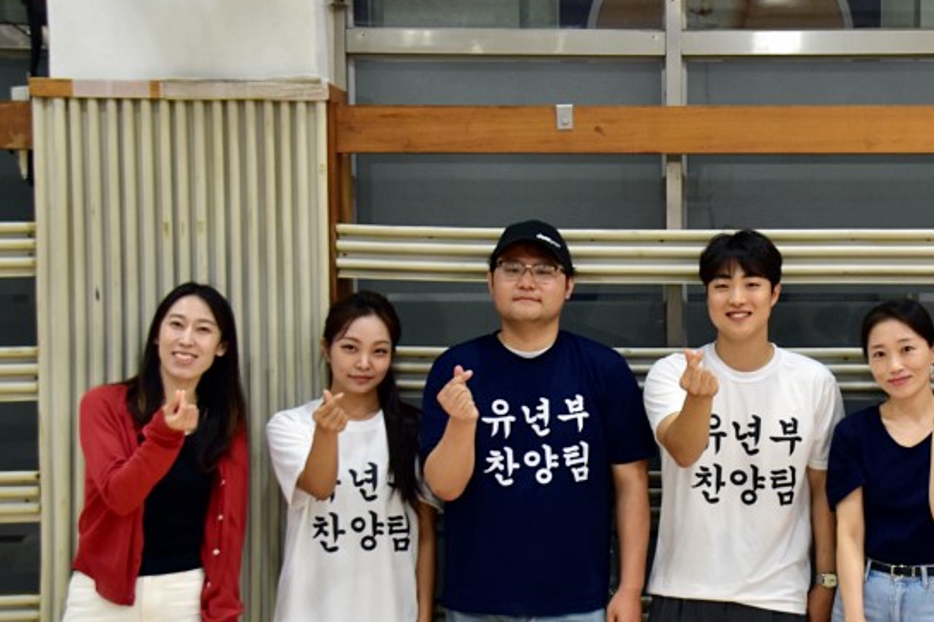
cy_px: 358
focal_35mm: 72
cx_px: 735
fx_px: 1863
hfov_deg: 27.6
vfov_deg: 18.9
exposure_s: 1/50
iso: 800
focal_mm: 29
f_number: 5.6
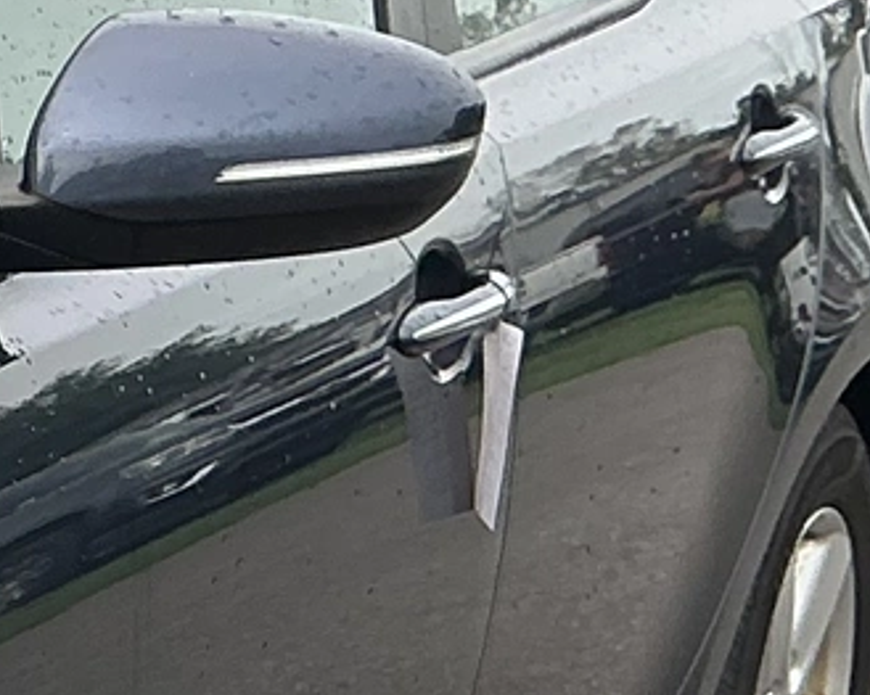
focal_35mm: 166
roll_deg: -2.6
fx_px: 4273
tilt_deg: -17.2
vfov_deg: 9.1
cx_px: -1372
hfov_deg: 9.9
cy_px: 917
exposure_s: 1/362
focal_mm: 3
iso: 25
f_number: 1.8
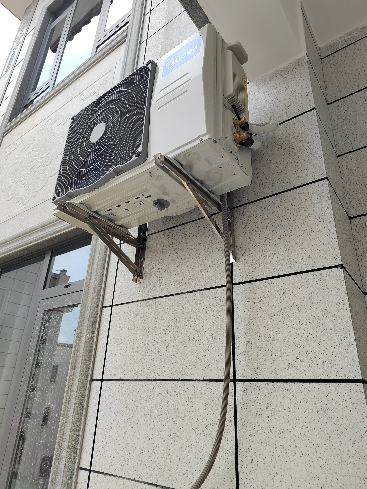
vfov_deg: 73.9
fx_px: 325
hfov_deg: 58.9
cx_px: 184
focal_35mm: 23
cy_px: 244
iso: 334
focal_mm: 5.52
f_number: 1.9
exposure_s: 1/1426
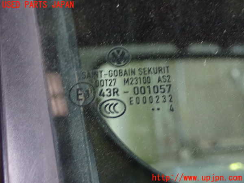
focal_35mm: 58
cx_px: 122
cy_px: 92
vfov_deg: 25.2
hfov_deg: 33.2
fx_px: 409
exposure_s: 1/15
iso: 1250
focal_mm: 10.35
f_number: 3.5
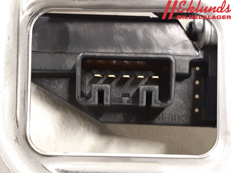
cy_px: 86
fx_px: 174
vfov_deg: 53.1
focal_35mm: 26
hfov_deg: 67.3
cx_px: 116
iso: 320
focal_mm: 3.93
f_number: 1.7
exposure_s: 1/25
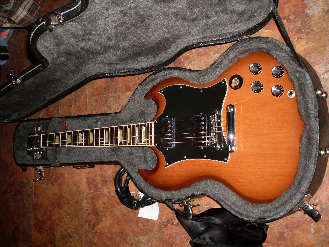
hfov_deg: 49.0
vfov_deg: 37.7
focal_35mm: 38
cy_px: 124
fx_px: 361
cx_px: 164
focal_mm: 6.3
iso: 100
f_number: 2.8
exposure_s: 1/45
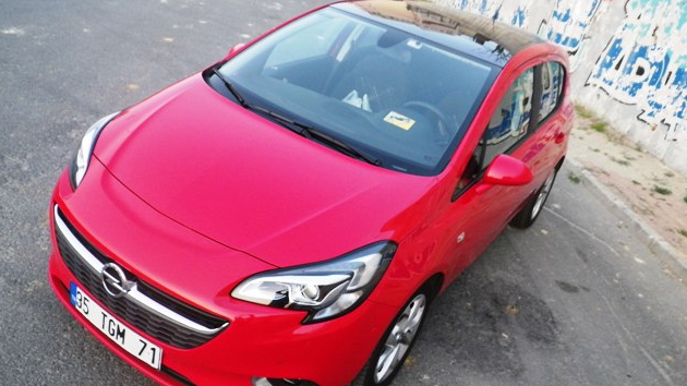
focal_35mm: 31
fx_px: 565
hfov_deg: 62.6
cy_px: 201
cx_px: 344
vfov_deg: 37.7
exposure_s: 1/50
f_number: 3.5
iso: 160
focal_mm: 5
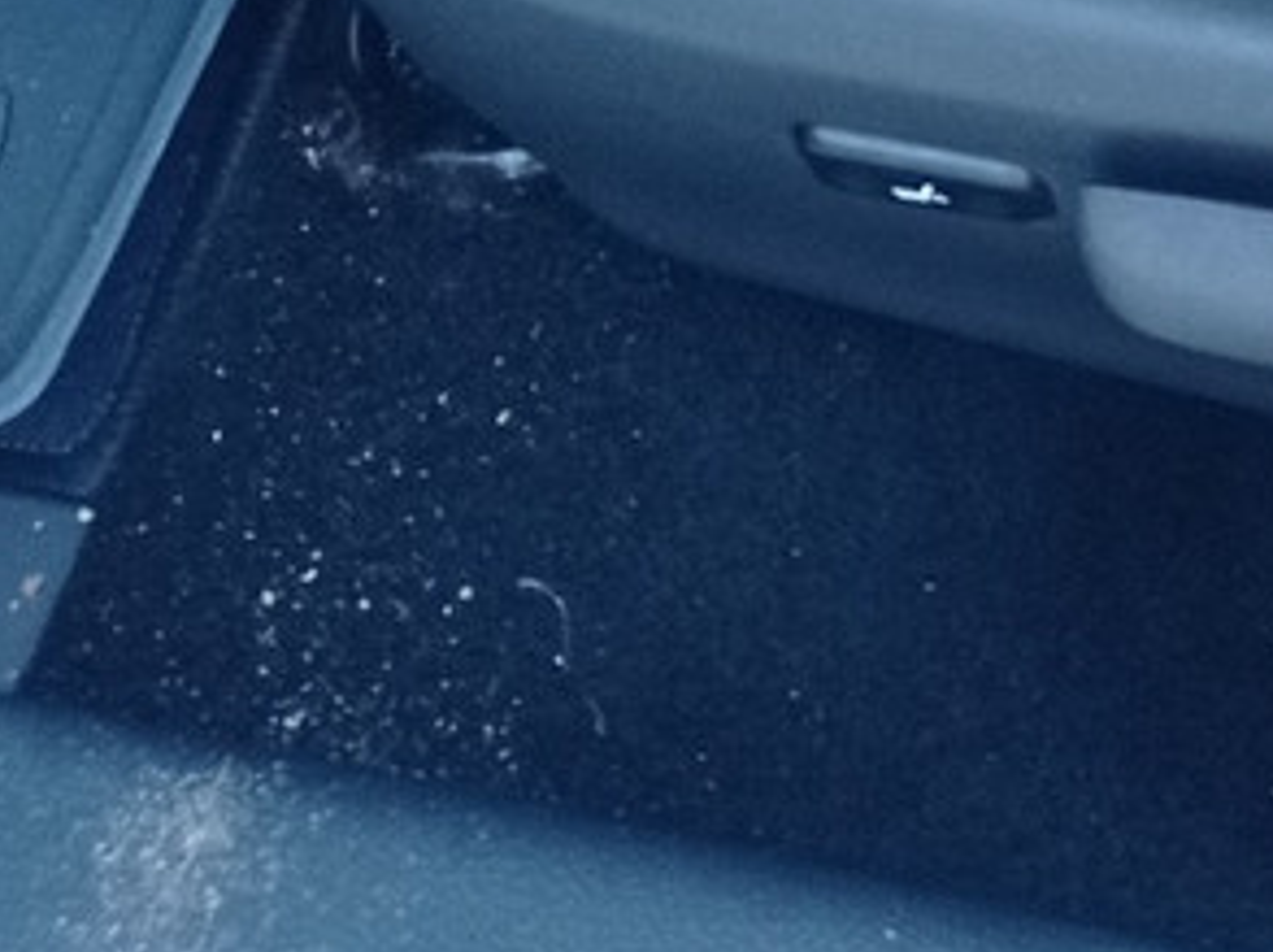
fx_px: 5620
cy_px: -2434
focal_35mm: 153
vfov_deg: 7.6
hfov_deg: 12.3
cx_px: 1918
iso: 172
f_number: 1.79
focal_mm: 4.7
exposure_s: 1/33.3
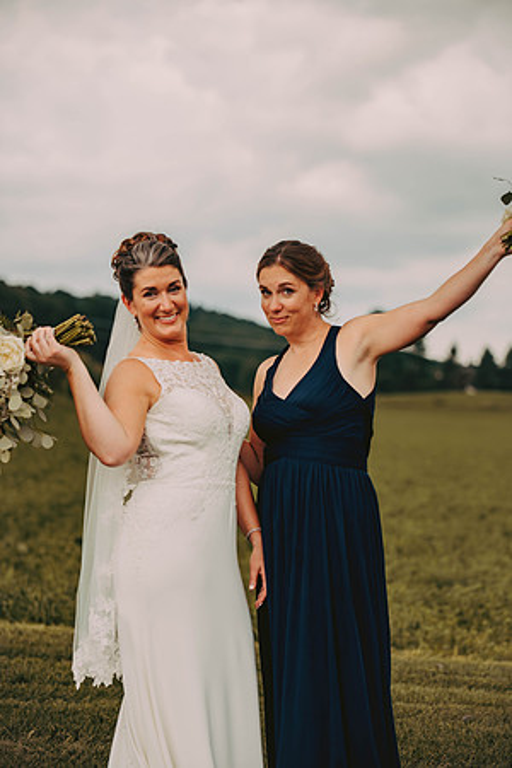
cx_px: 256
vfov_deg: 21.5
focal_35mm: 95
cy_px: 384
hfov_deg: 14.4
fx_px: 2027
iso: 200
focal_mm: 95
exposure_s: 1/1000
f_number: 2.8
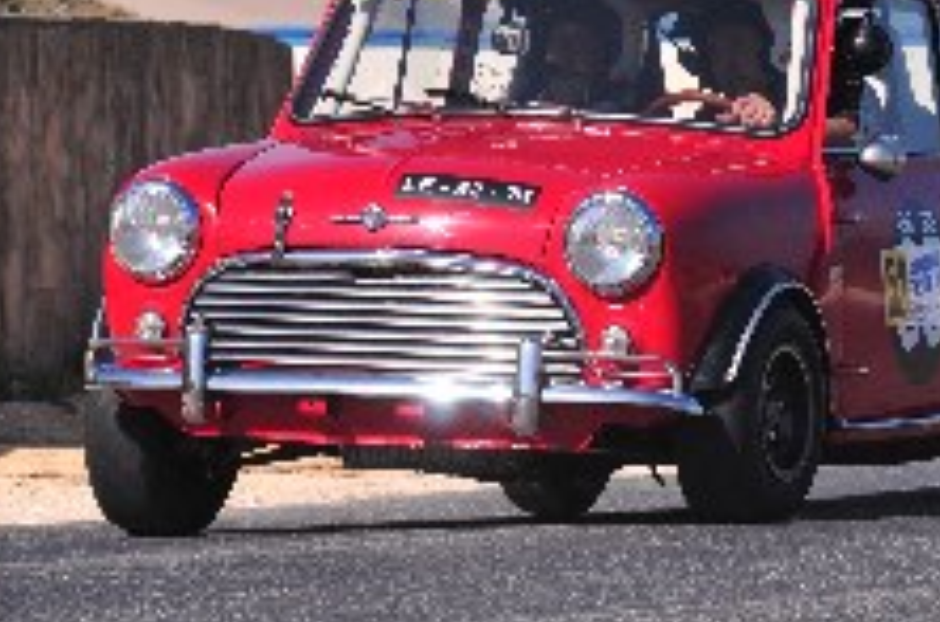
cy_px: 2
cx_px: 618
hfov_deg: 5.7
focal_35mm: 365
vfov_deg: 3.7
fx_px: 9510
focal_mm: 120
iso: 250
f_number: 6.3
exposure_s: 1/800
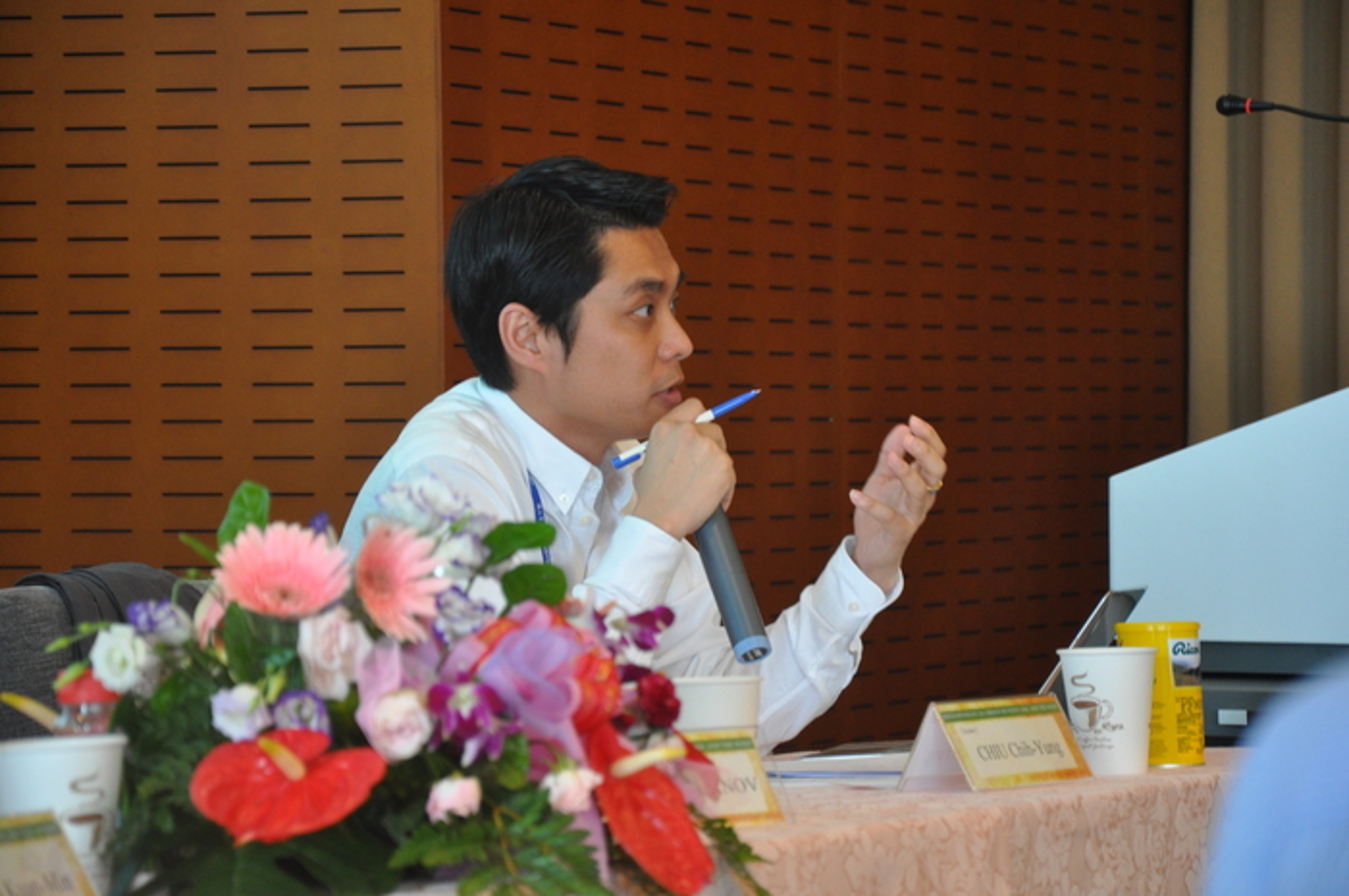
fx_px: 5895
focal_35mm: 158
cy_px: 448
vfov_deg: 8.7
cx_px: 674
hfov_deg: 13.1
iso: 900
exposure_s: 1/30
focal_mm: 105
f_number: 5.6
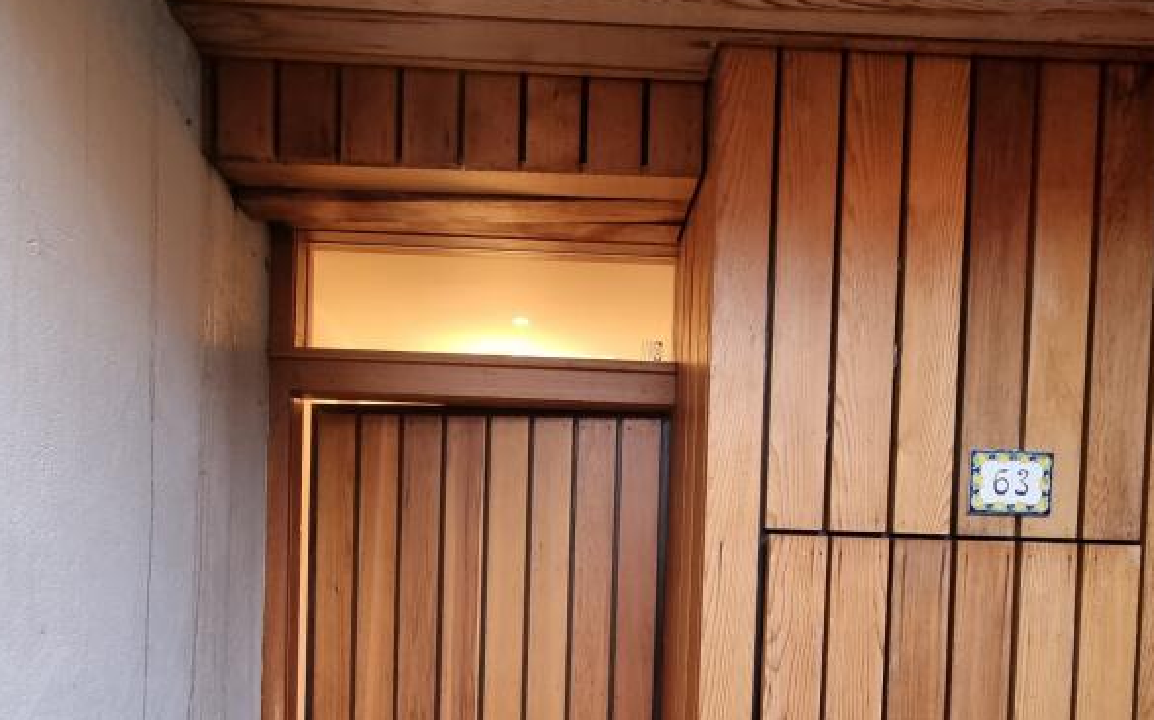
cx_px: 575
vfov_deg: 47.5
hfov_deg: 74.8
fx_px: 755
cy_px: 602
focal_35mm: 24
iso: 400
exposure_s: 1/50
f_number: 2.2
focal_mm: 2.2
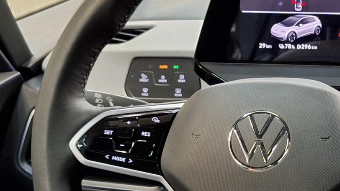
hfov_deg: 25.5
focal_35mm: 79
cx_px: 339
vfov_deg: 15.3
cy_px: 126
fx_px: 712
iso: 400
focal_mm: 5.54
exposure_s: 1/20
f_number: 1.8
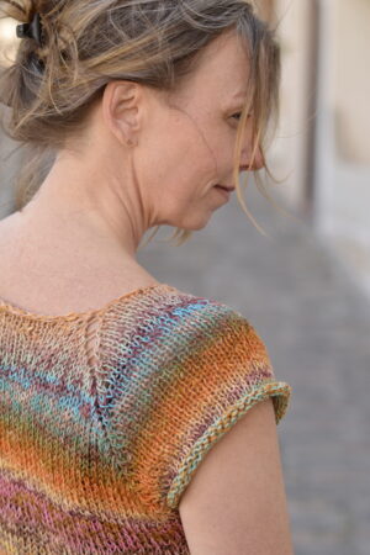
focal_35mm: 75
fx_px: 1156
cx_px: 185
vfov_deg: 27.0
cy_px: 278
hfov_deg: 18.2
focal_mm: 50
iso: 100
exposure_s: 1/320
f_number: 2.5
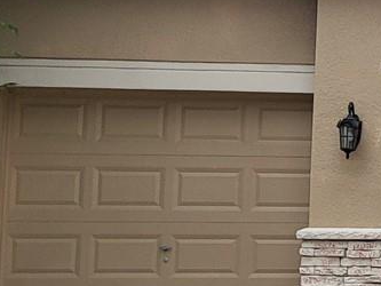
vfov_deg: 11.9
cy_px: 105
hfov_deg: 13.0
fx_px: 1376
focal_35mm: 125
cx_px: 834
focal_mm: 4.25
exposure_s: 1/1728
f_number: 1.8
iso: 50
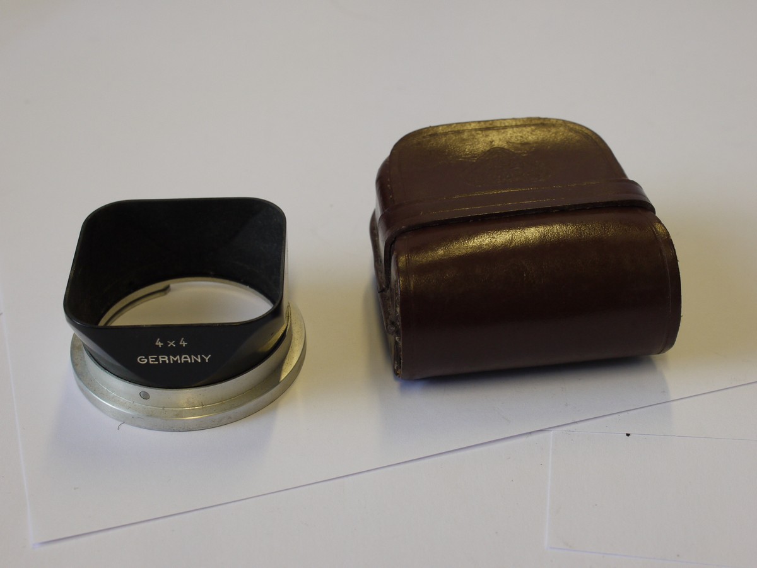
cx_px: 378
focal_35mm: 60
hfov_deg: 32.2
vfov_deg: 24.4
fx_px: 1312
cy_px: 284
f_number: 7.1
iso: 400
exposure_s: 1/80
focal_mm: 30
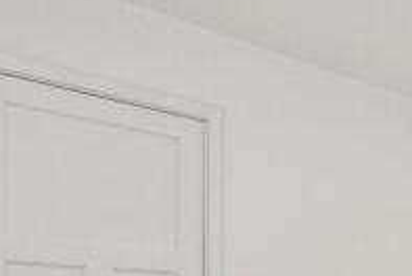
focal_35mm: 53
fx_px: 607
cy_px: 323
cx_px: 600
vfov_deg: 23.6
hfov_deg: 27.4
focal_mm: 16
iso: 640
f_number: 10
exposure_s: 1/20
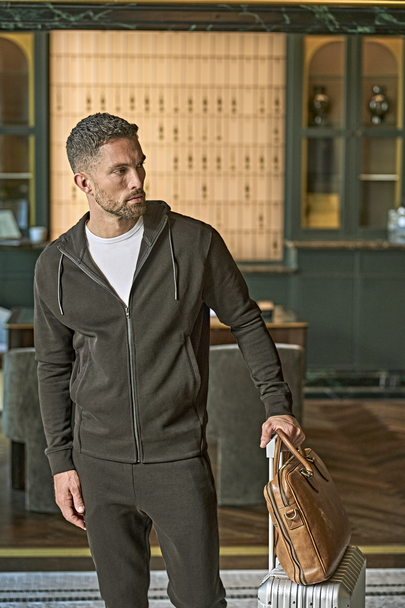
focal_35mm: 73
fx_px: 1232
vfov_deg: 27.7
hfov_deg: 18.7
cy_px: 304
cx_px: 202
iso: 1000
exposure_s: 1/200
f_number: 2.8
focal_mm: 73
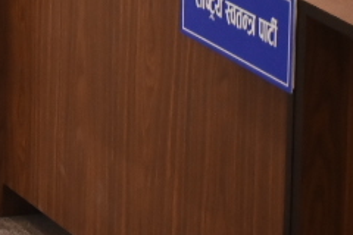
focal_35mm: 331
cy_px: -417
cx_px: -805
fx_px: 3245
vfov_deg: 4.0
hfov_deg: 5.7
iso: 2500
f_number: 4
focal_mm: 49
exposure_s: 1/160
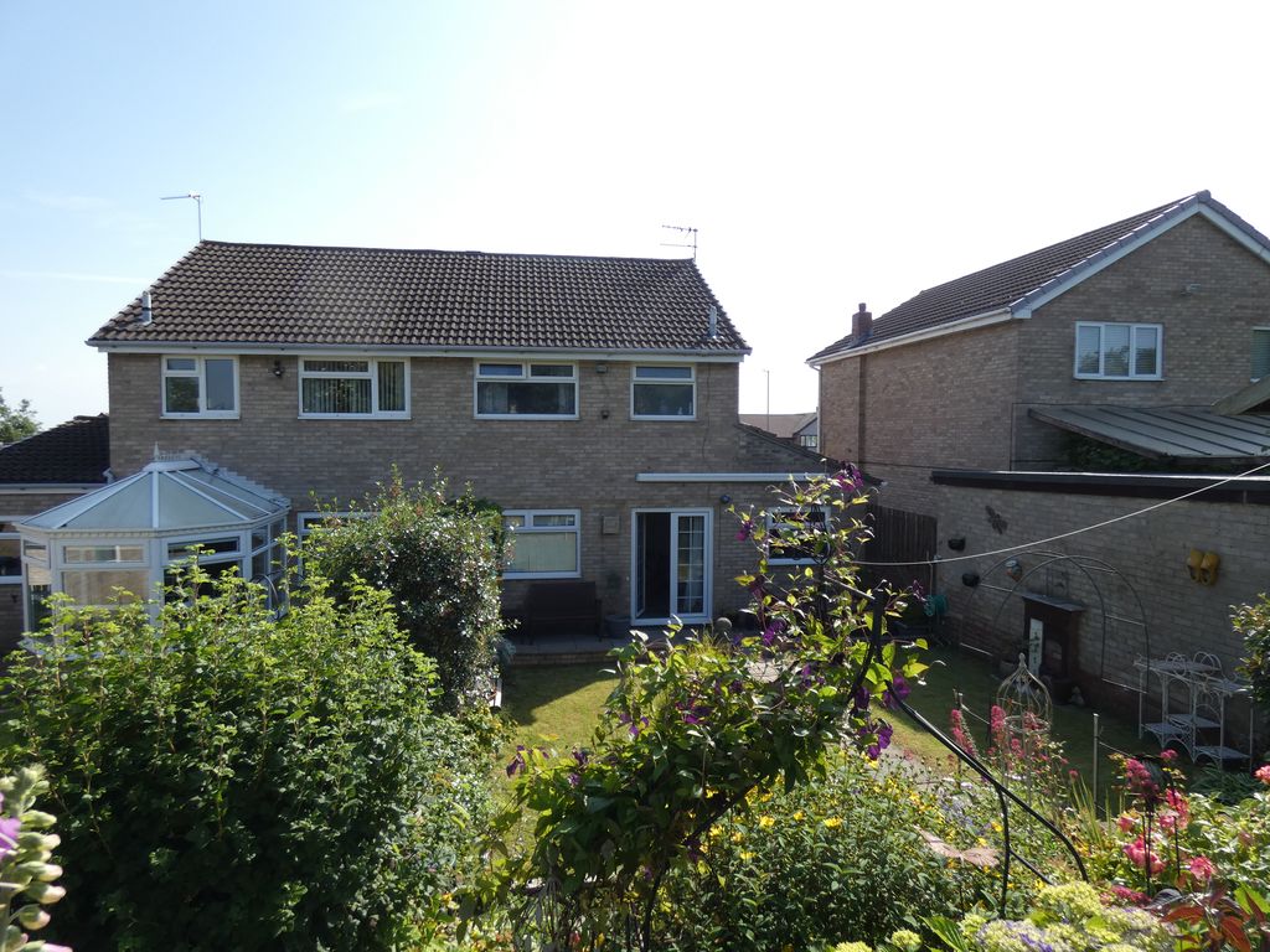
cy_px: 476
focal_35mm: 20
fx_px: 734
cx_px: 635
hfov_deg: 81.7
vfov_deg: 66.0
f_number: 2.8
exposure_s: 1/800
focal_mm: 3.6
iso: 80
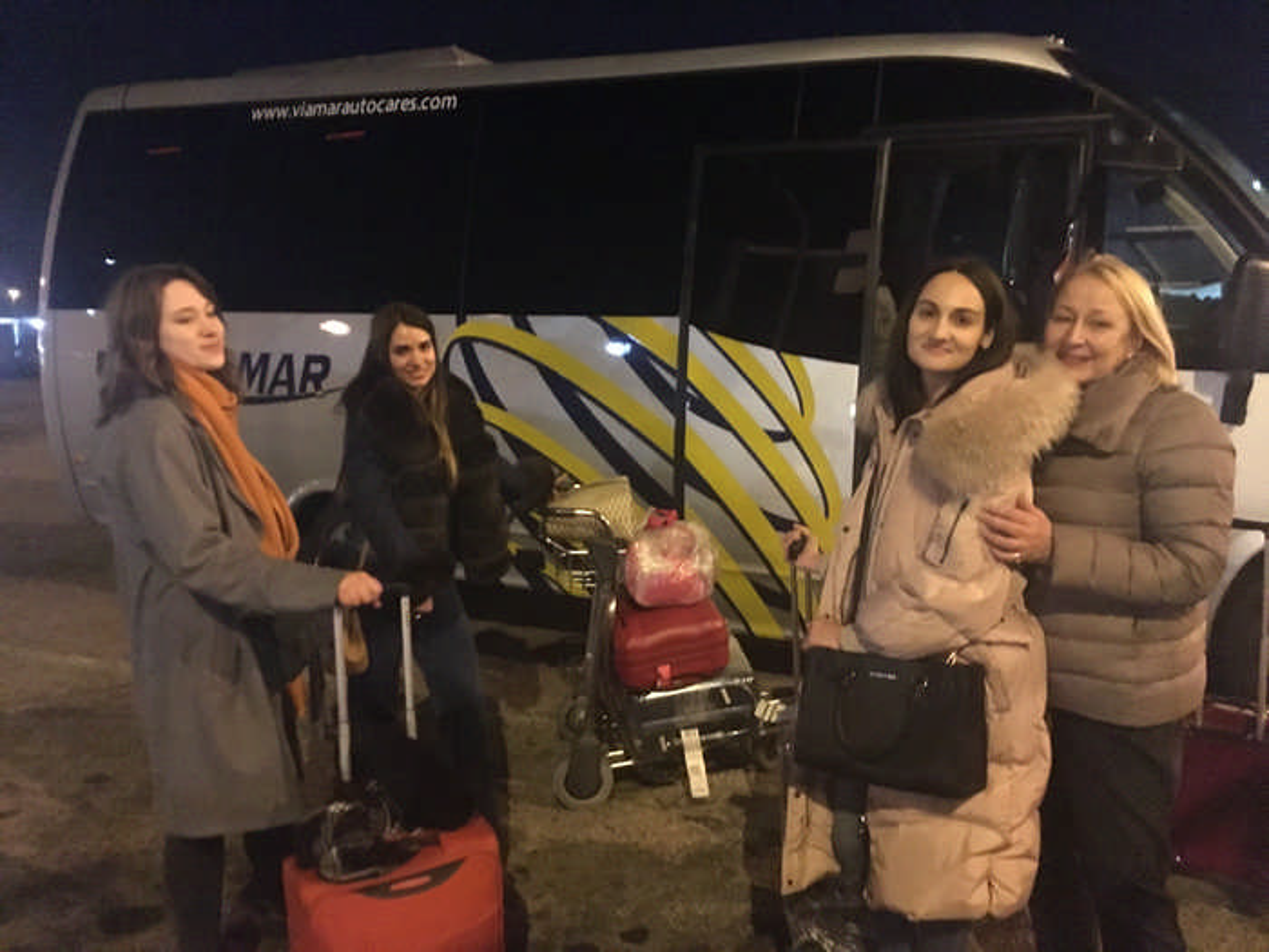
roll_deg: +1.0
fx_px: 1063
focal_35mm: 29
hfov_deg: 61.7
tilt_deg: -5.5
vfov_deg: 48.2
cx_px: 634
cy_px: 476
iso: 1600
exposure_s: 1/17
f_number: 2.2
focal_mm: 4.15
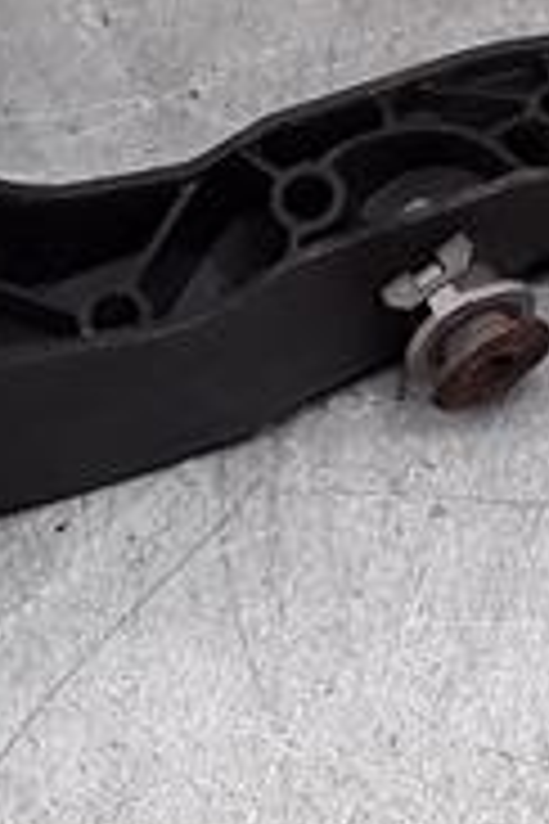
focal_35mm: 102
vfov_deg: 20.0
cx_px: 513
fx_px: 2333
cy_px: 531
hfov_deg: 13.3
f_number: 1.9
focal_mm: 2.91
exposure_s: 1/142
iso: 100
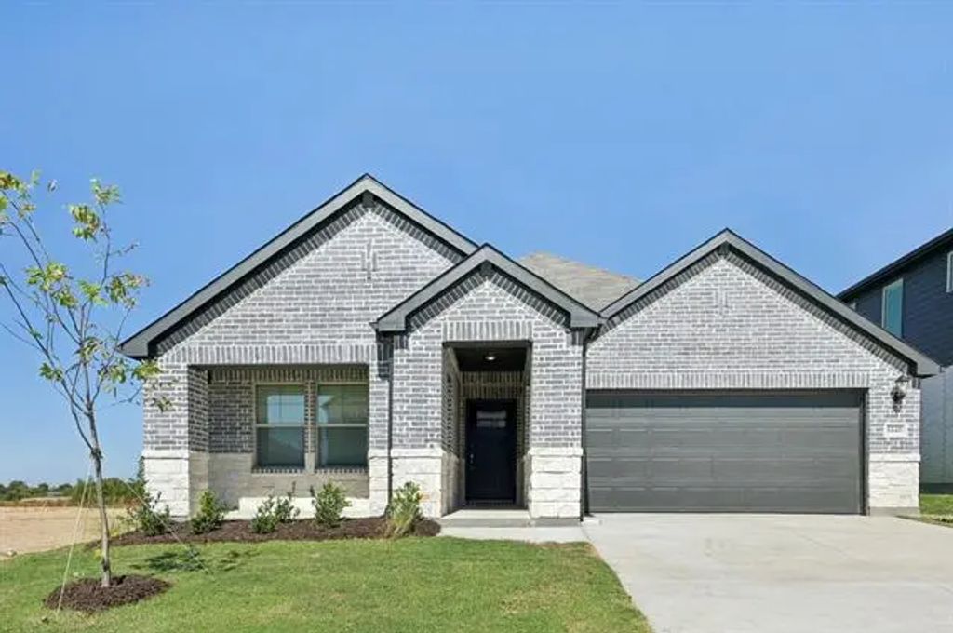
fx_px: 635
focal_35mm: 24
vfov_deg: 53.0
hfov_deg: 73.8
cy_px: 316
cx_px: 476
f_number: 8
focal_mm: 24
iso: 400
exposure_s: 1/1600
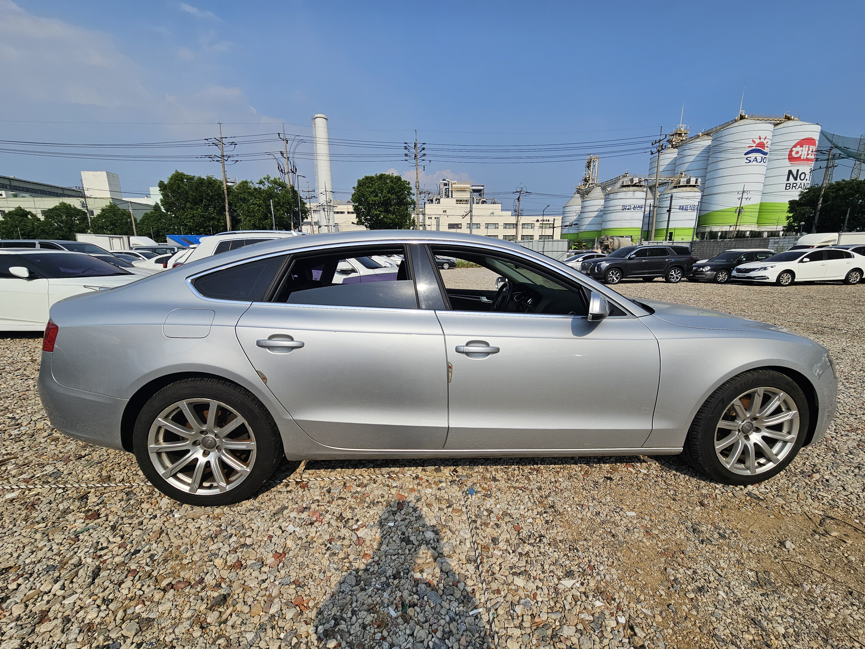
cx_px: 432
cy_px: 324
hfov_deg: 106.2
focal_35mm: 13
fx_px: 325
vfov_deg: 89.9
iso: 50
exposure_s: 1/4291
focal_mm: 2.2
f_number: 2.2
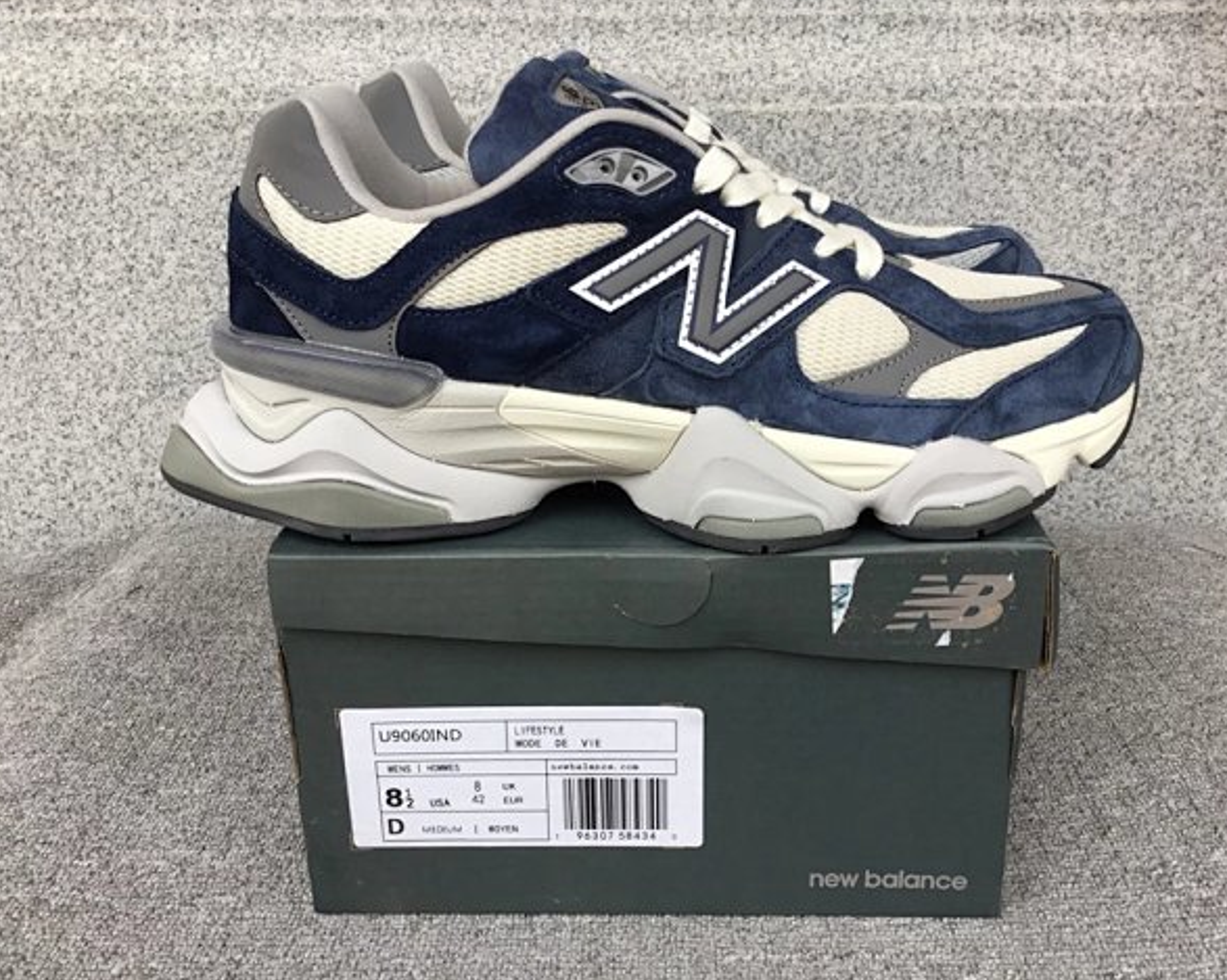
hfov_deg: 54.2
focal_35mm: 33
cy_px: 483
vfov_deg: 44.5
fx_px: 1198
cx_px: 658
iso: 40
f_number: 2.4
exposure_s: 1/100
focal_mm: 3.3
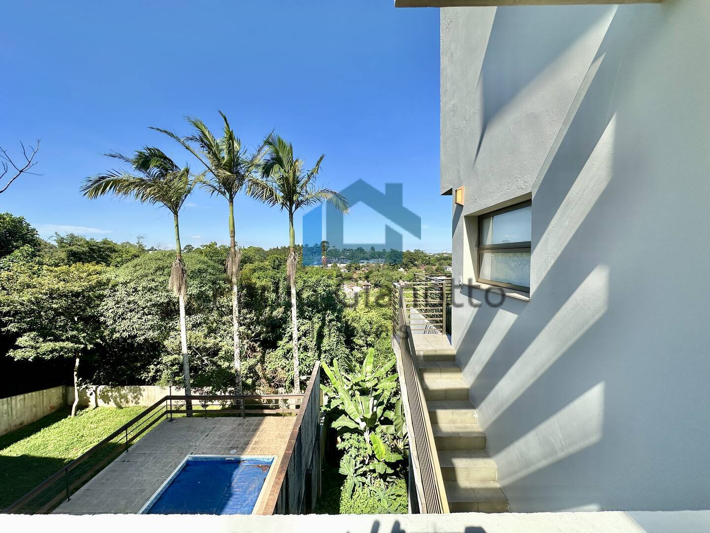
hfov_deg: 102.1
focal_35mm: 14
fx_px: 287
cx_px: 355
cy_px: 266
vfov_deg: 85.7
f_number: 2.2
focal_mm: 2.22
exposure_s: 1/1715
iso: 40
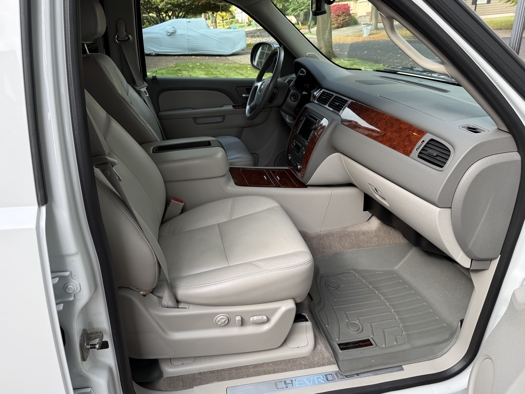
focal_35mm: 25
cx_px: 259
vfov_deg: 54.9
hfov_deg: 69.4
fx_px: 379
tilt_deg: -25.2
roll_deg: +4.1
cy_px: 199
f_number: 1.78
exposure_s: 1/467
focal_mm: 6.76
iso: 80
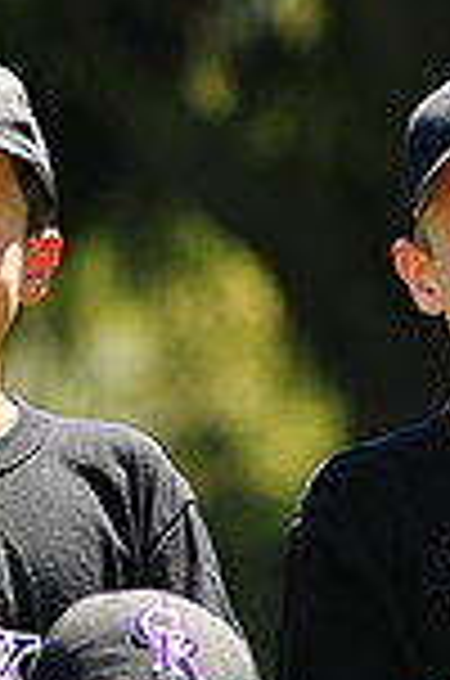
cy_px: 1036
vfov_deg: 3.0
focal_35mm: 693
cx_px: 104
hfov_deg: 2.0
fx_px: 13053
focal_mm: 180
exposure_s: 1/500
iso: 200
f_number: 5
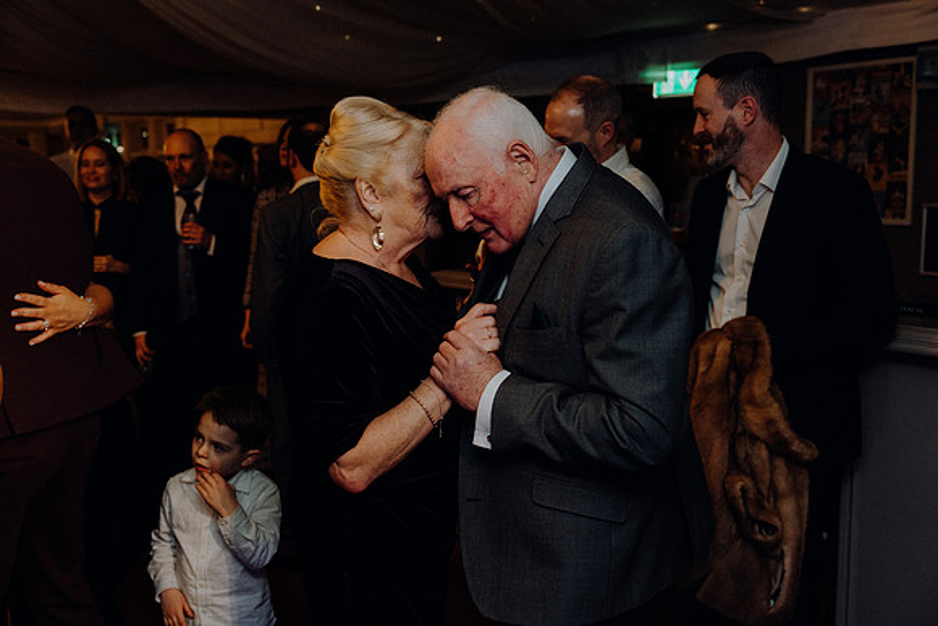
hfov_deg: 53.1
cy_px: 313
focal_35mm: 36
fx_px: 938
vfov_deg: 36.9
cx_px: 469
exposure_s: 1/160
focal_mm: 36
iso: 2500
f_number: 3.5
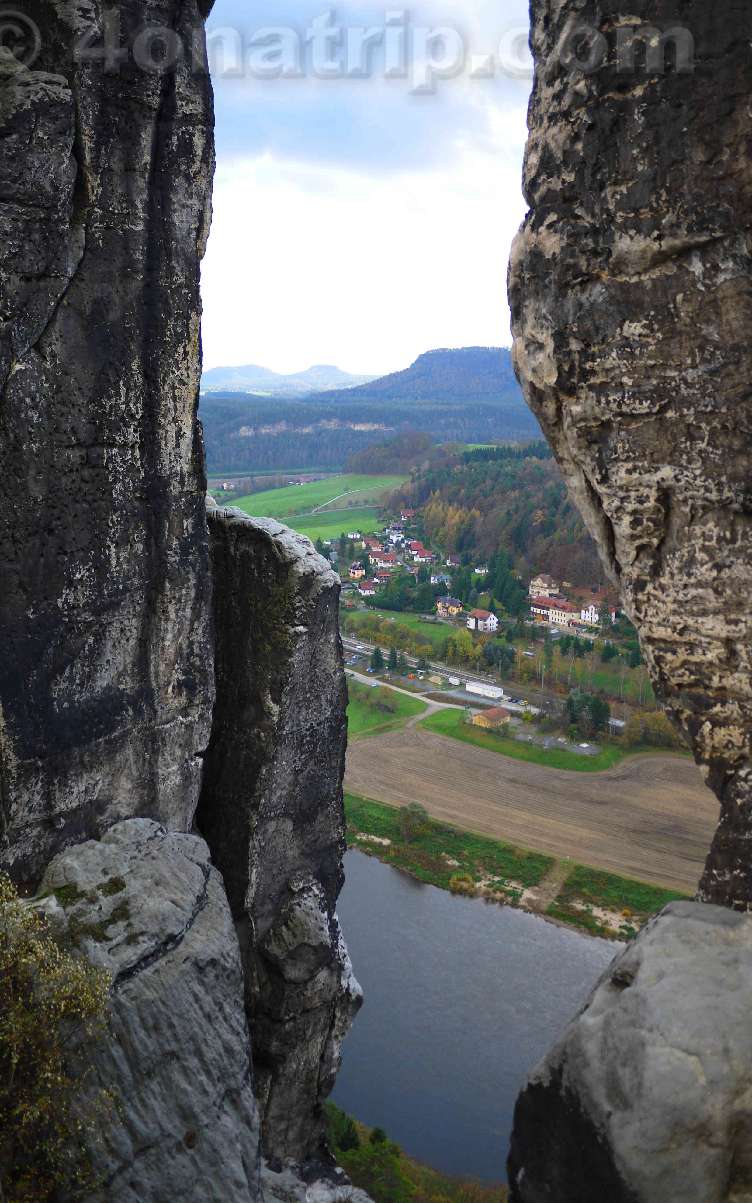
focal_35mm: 30
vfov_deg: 62.9
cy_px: 598
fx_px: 984
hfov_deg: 41.8
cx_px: 328
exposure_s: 1/800
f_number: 2.5
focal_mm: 14
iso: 160
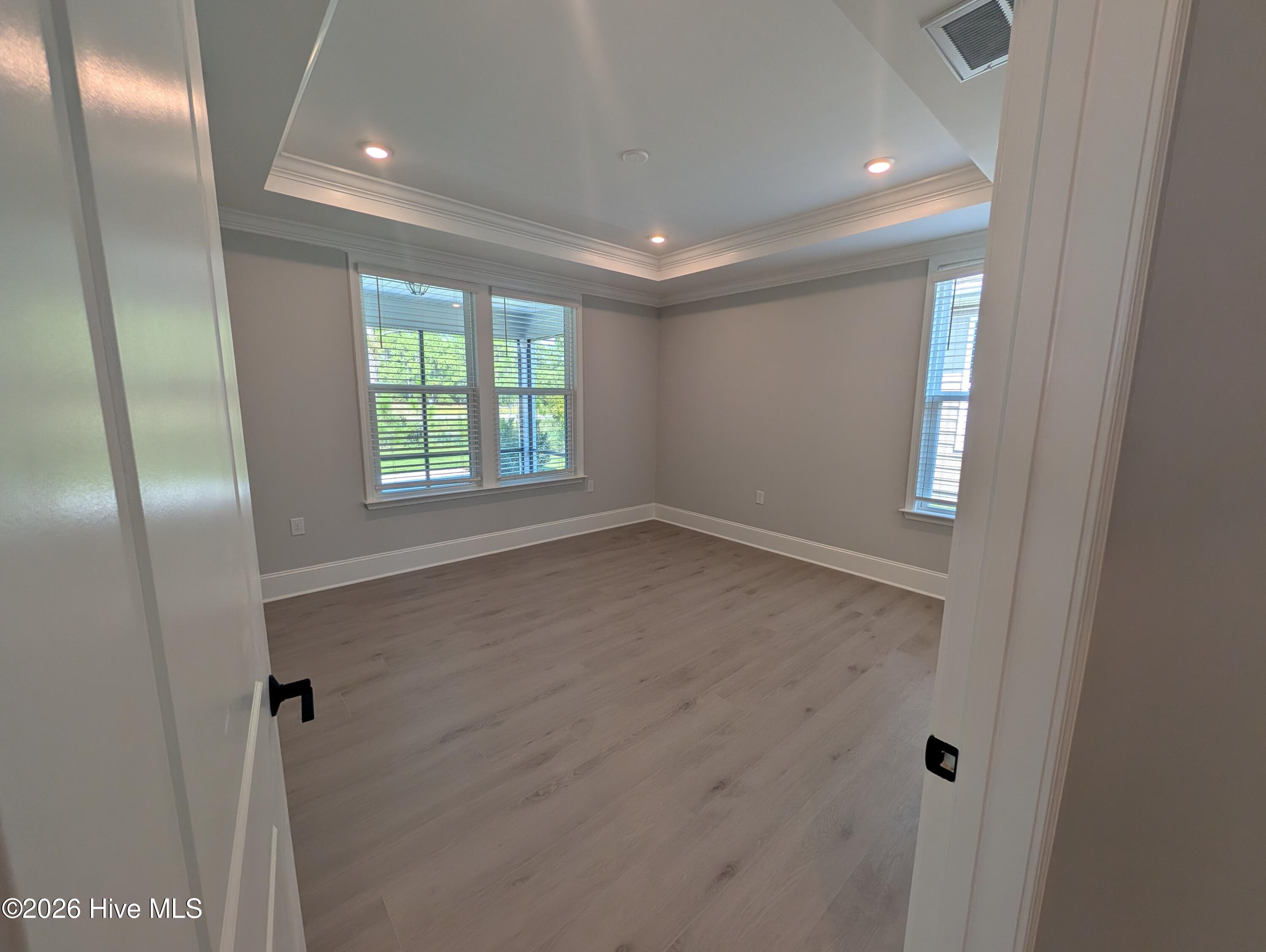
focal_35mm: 12
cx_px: 633
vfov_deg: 94.6
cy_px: 476
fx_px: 439
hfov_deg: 110.5
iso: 45
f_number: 1.7
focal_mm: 2.02
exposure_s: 1/142
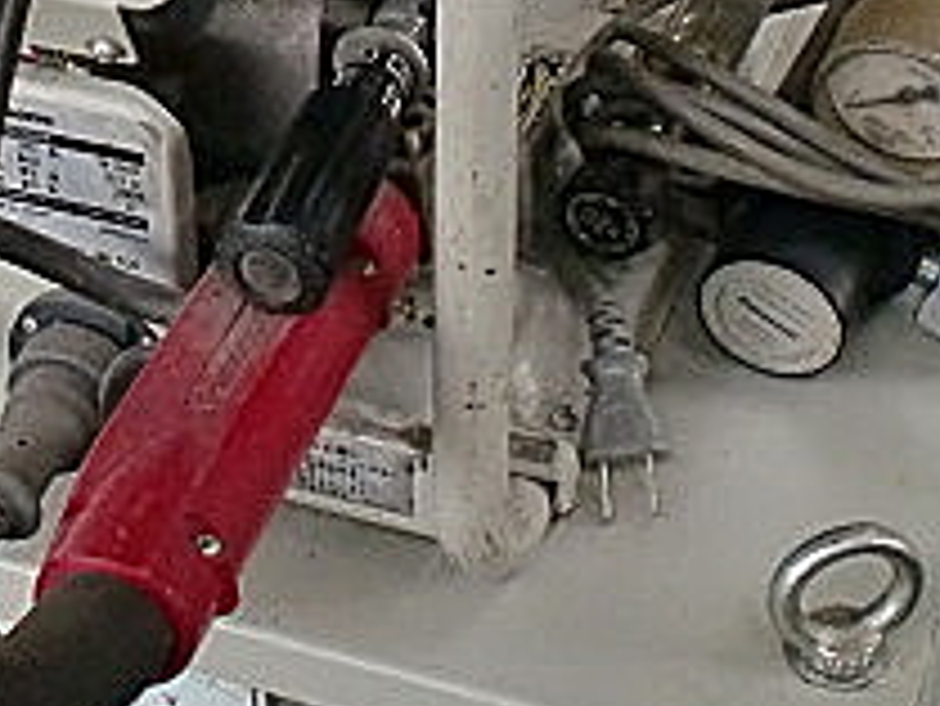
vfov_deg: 13.7
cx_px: 184
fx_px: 2907
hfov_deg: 18.2
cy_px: 54
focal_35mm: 107
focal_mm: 6.3
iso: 320
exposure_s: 1/60
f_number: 3.1
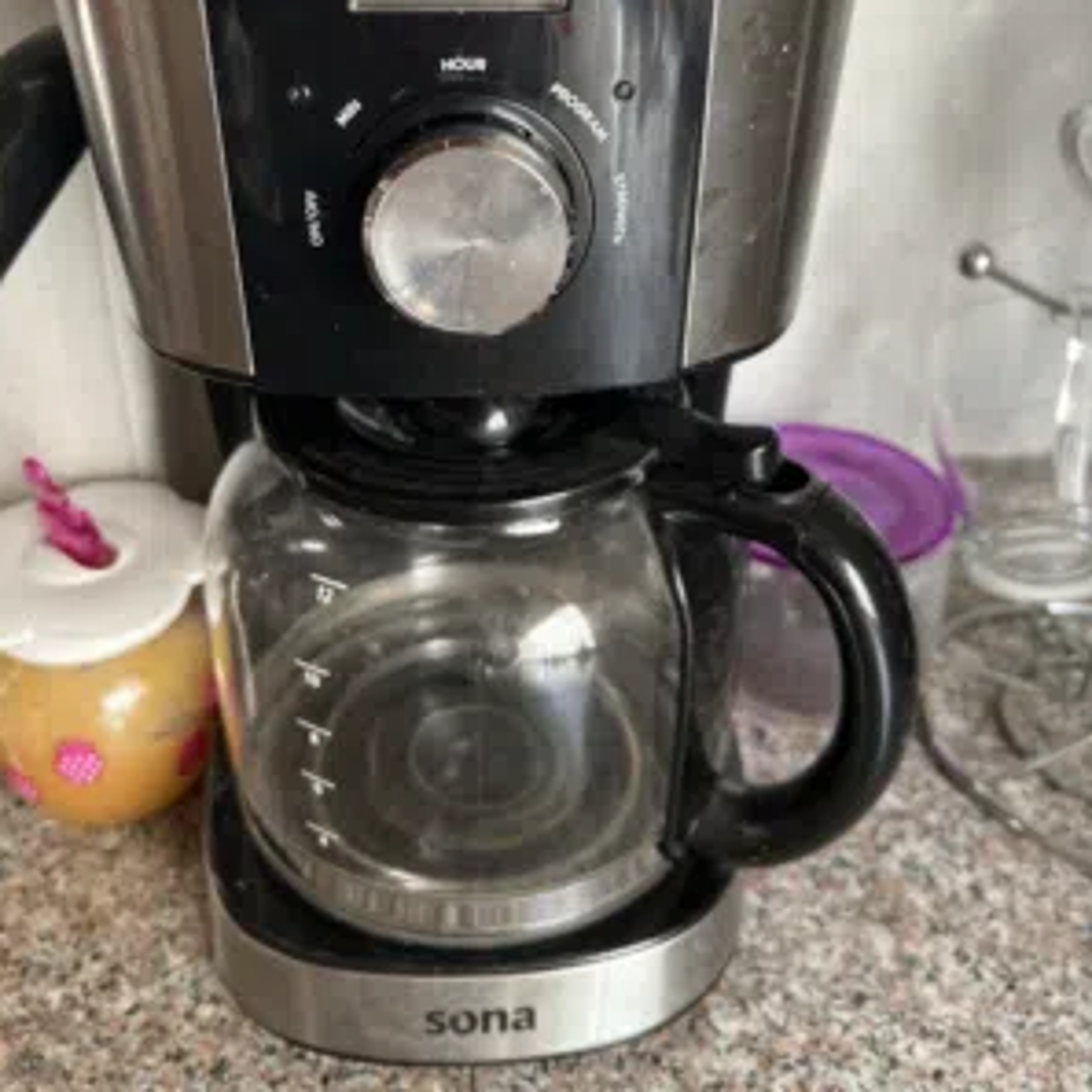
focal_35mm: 31
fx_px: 1106
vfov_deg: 51.6
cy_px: 364
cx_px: 544
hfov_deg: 52.5
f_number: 1.5
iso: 320
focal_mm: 5.7
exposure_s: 1/60
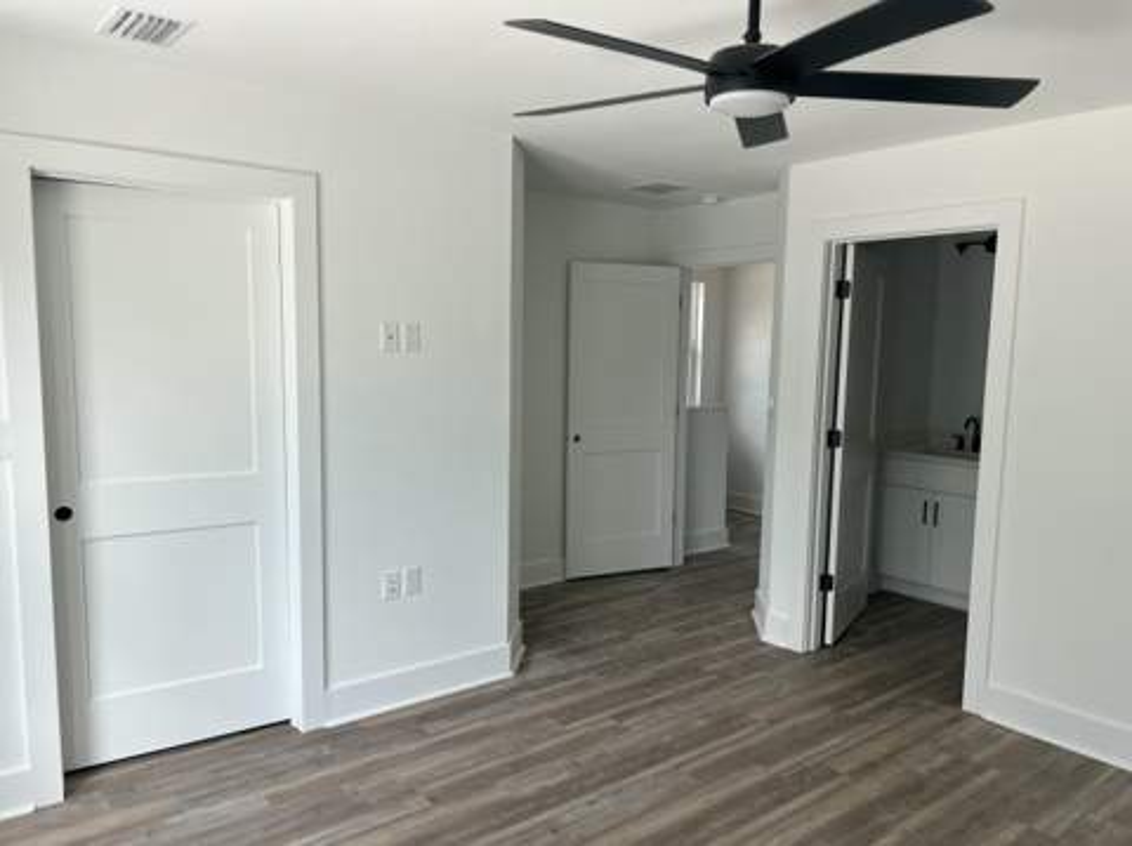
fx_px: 849
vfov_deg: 53.0
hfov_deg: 67.4
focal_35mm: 26
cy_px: 423
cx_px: 566
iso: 40
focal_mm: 5.7
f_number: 1.5
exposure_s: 1/121
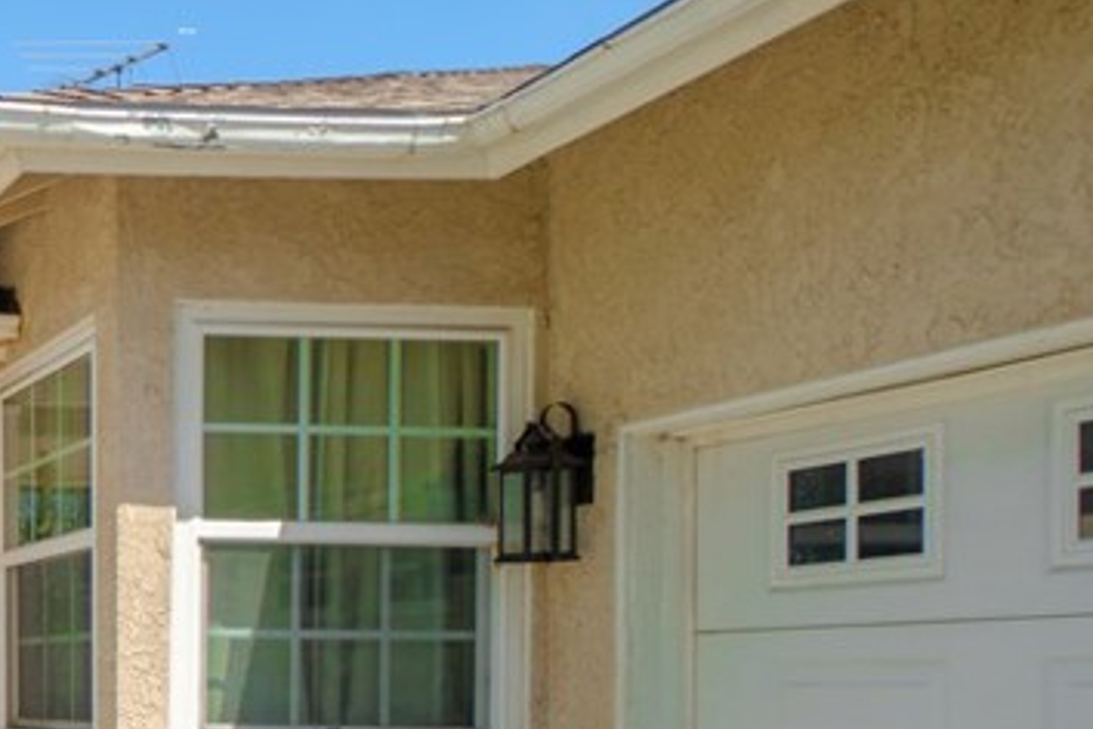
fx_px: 1579
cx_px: -414
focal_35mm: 52
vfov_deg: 25.0
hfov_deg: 29.0
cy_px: 692
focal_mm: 12
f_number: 7.1
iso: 100
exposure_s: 1/400
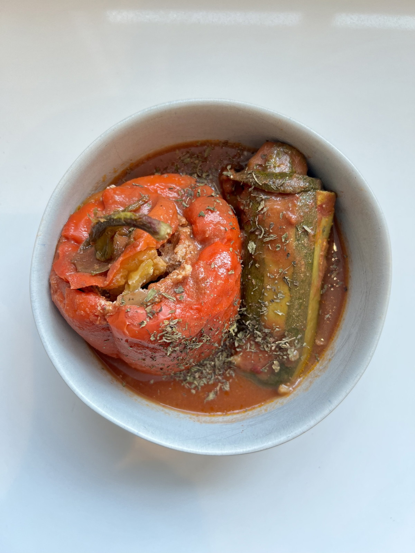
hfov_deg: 53.1
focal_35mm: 26
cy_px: 276
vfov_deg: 67.3
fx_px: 416
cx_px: 208
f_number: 1.5
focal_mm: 5.7
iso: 64
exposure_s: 1/60
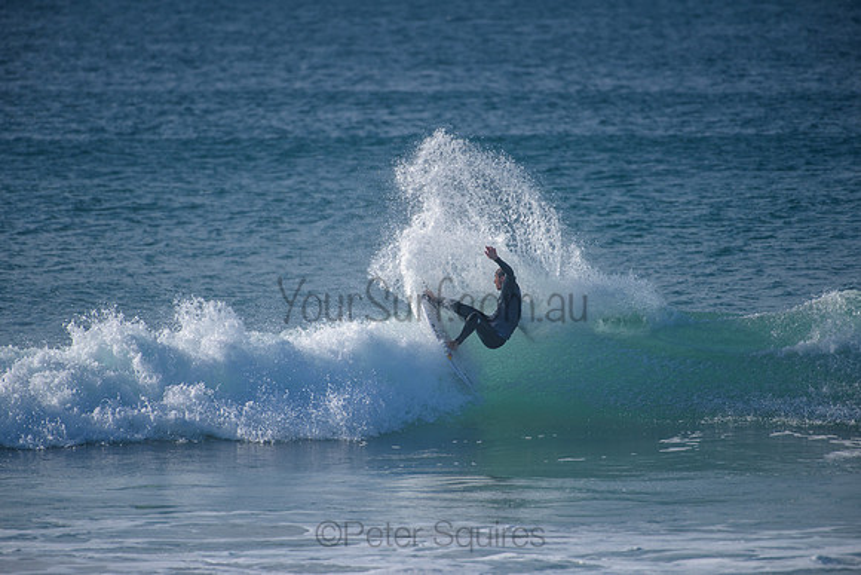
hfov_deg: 4.0
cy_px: 288
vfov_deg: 2.7
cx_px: 430
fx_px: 12316
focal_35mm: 515
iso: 180
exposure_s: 1/2000
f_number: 5.6
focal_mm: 500
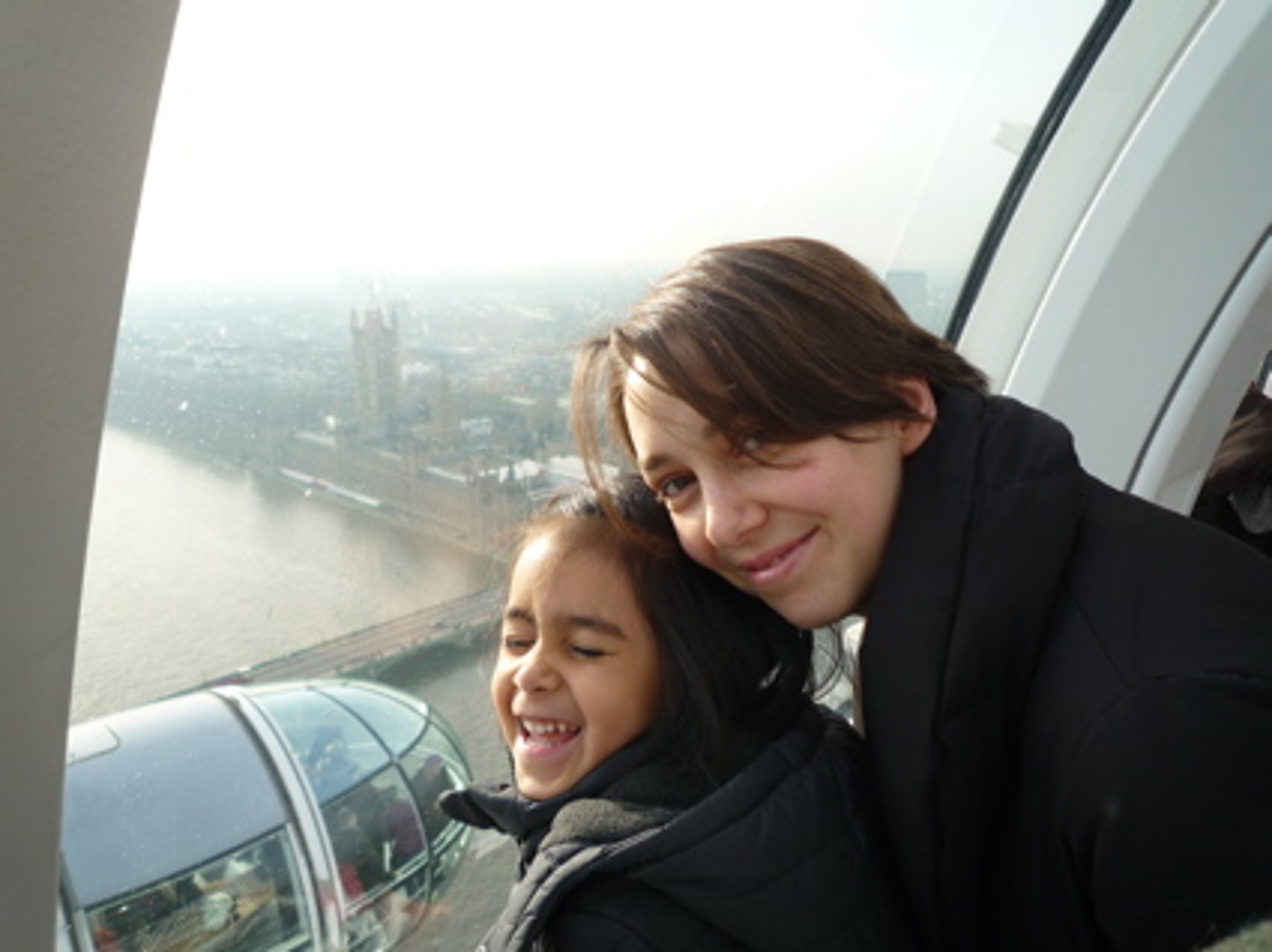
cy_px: 476
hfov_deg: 69.4
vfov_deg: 54.8
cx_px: 636
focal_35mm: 25
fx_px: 918
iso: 100
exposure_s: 1/320
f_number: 2.8
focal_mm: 4.4
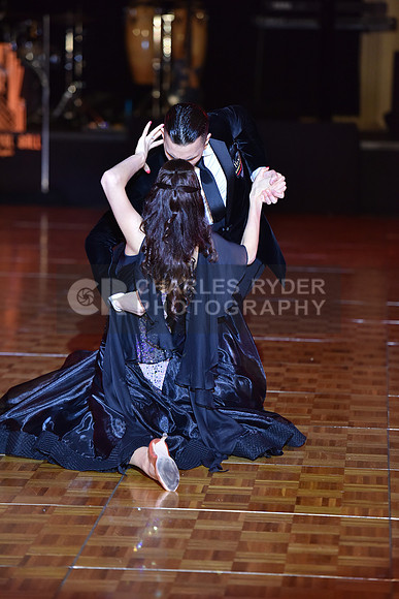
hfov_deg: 8.3
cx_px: 200
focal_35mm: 165
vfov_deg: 12.4
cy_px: 300
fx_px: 2741
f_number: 3.2
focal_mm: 165
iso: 2000
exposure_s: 1/250
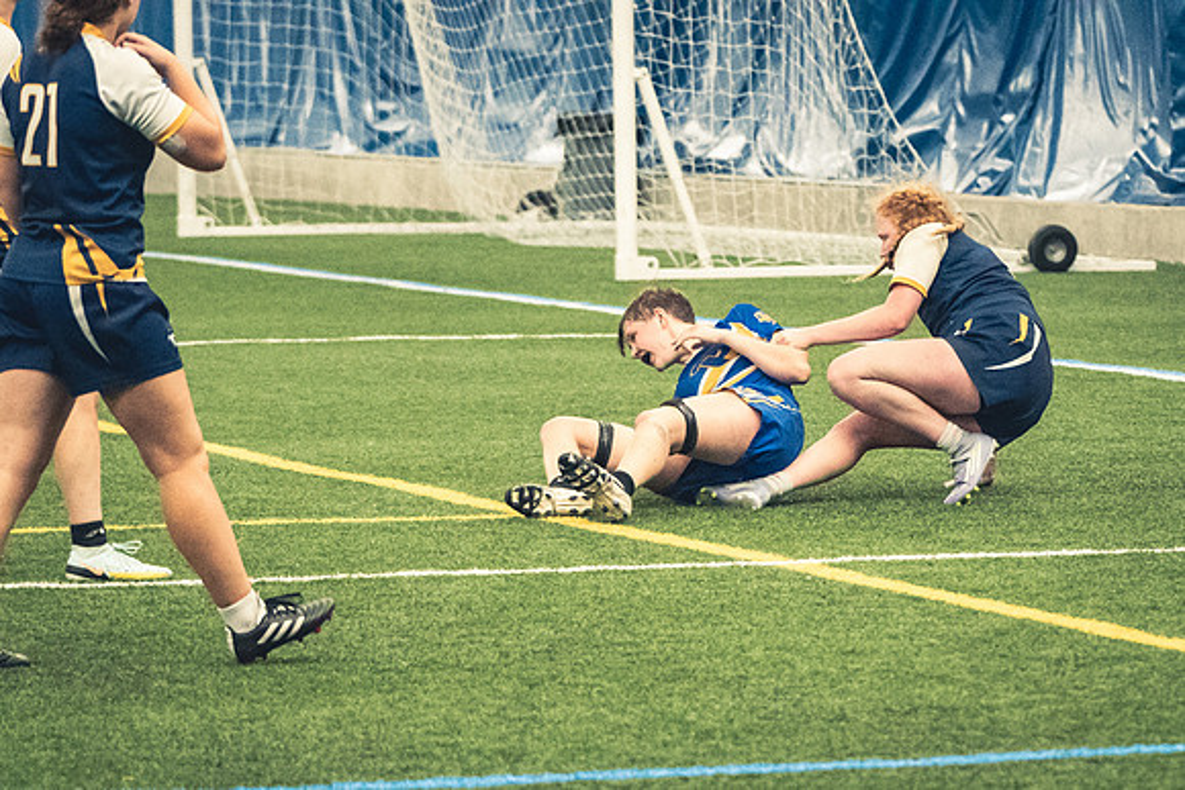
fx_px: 7077
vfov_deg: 6.4
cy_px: 658
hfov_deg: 9.6
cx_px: 890
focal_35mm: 215
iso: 12800
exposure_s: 1/500
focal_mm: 86
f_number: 2.8
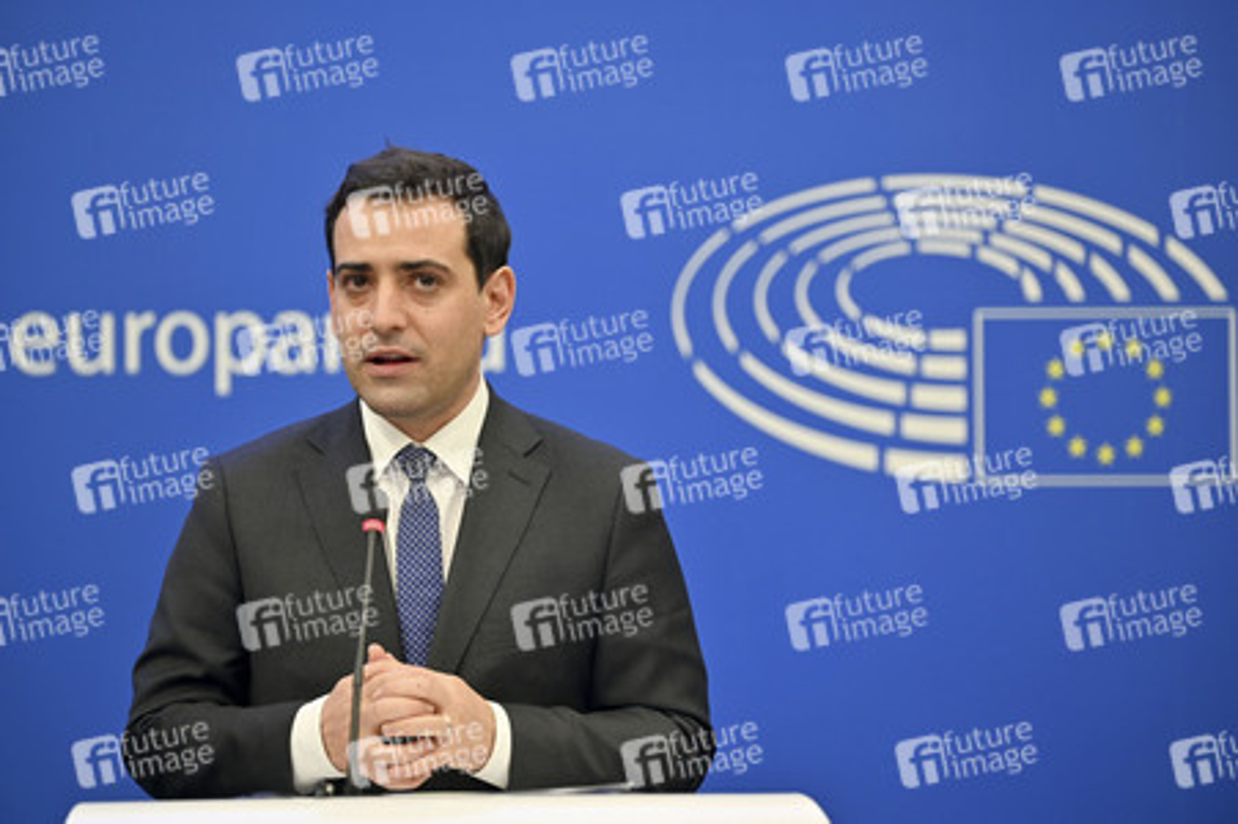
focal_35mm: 150
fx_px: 5154
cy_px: 412
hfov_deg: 13.7
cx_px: 619
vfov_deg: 9.1
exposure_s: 1/100
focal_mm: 150
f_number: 2.8
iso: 400
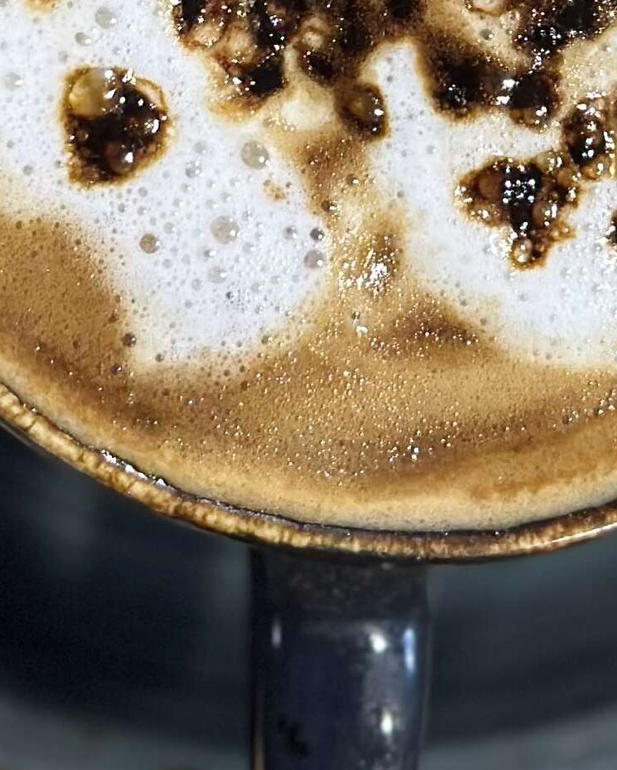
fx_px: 4631
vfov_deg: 9.3
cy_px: -277
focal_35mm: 203
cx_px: 315
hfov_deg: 7.6
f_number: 1.78
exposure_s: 1/50
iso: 200
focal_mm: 6.86
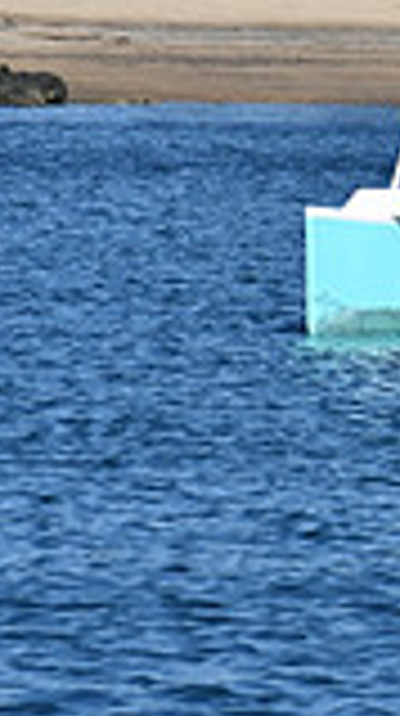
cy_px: 70
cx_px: 1285
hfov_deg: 1.8
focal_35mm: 666
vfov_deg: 3.2
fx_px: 12605
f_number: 10
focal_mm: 116
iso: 100
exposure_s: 1/400
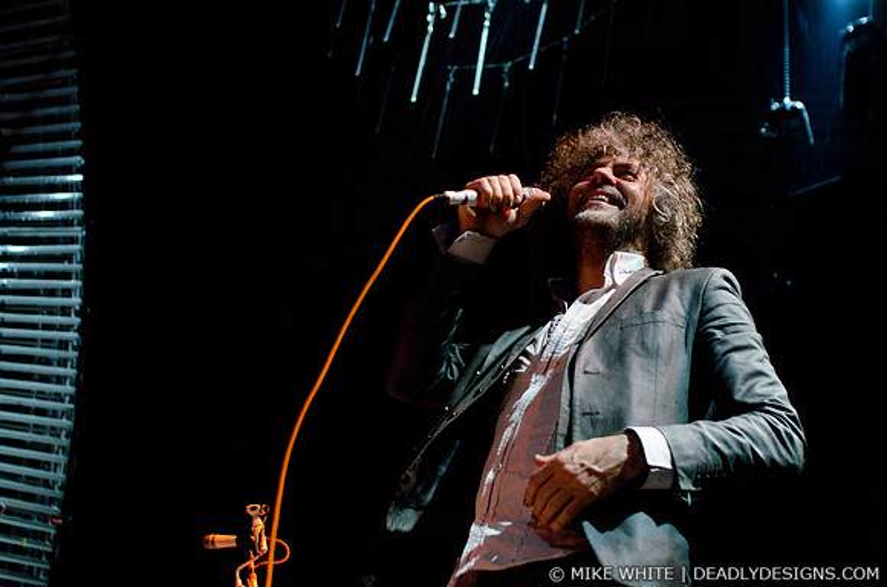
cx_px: 444
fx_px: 1106
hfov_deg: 43.7
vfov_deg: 29.7
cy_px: 294
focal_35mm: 45
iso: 1600
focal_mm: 30
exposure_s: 1/400
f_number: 3.5
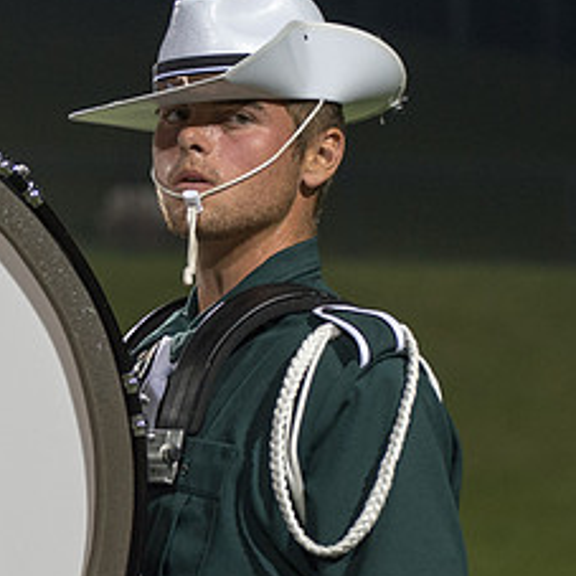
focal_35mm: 389
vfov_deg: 4.5
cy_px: 175
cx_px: 148
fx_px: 7323
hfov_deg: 4.5
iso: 1600
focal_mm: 112
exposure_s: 1/160
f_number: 4.8
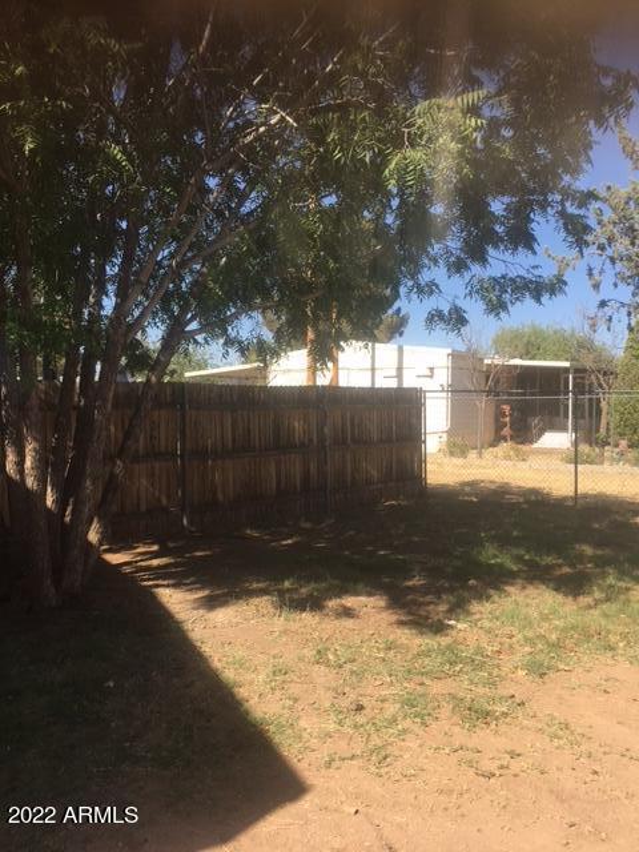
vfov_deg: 61.7
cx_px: 320
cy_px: 426
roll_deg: -0.7
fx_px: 714
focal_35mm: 29
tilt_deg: -1.4
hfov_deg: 48.2
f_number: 2.2
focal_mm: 4.15
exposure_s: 1/1083
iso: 25
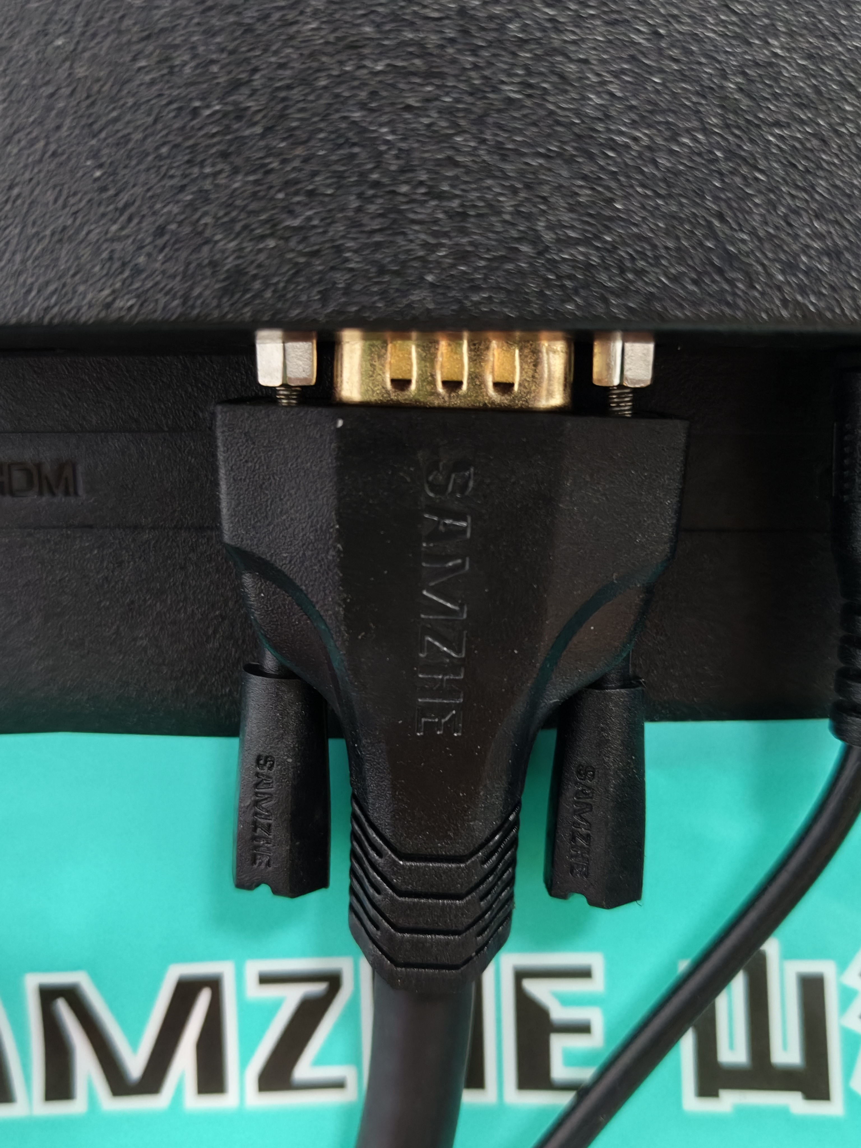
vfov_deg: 54.0
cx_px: 430
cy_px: 574
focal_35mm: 34
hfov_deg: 41.8
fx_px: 1128
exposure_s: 1/50
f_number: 1.95
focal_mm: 5.52
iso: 640
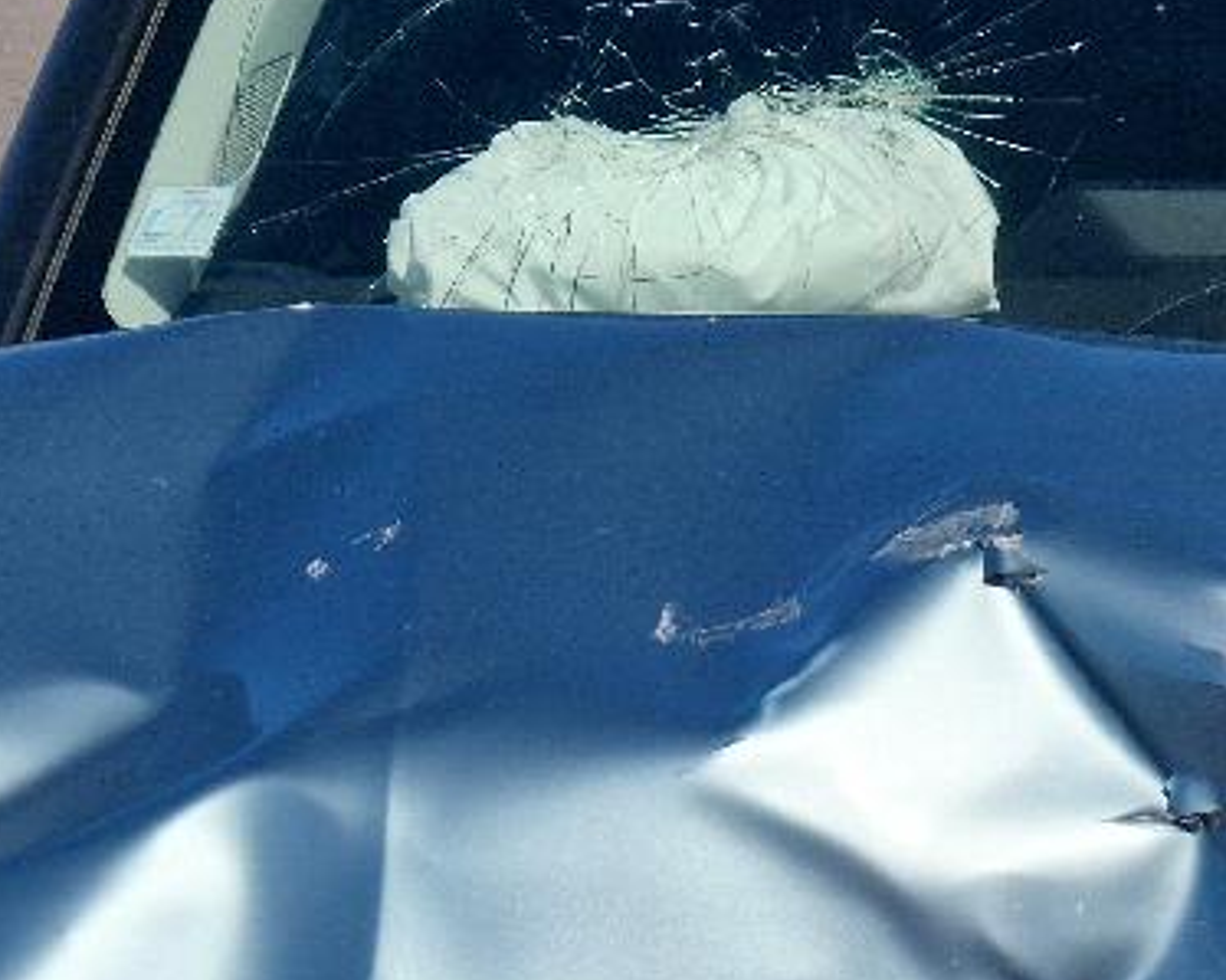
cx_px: 1246
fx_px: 3918
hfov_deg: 17.4
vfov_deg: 12.3
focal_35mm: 108
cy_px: 2055
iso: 50
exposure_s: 1/2500
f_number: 1.8
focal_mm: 5.4
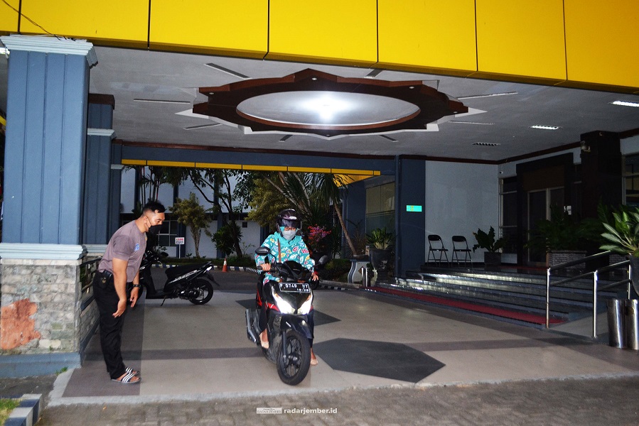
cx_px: 320
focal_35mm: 33
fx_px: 586
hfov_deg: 57.2
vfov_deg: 40.0
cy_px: 213
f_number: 4
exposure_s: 1/60
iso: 1100
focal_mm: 22
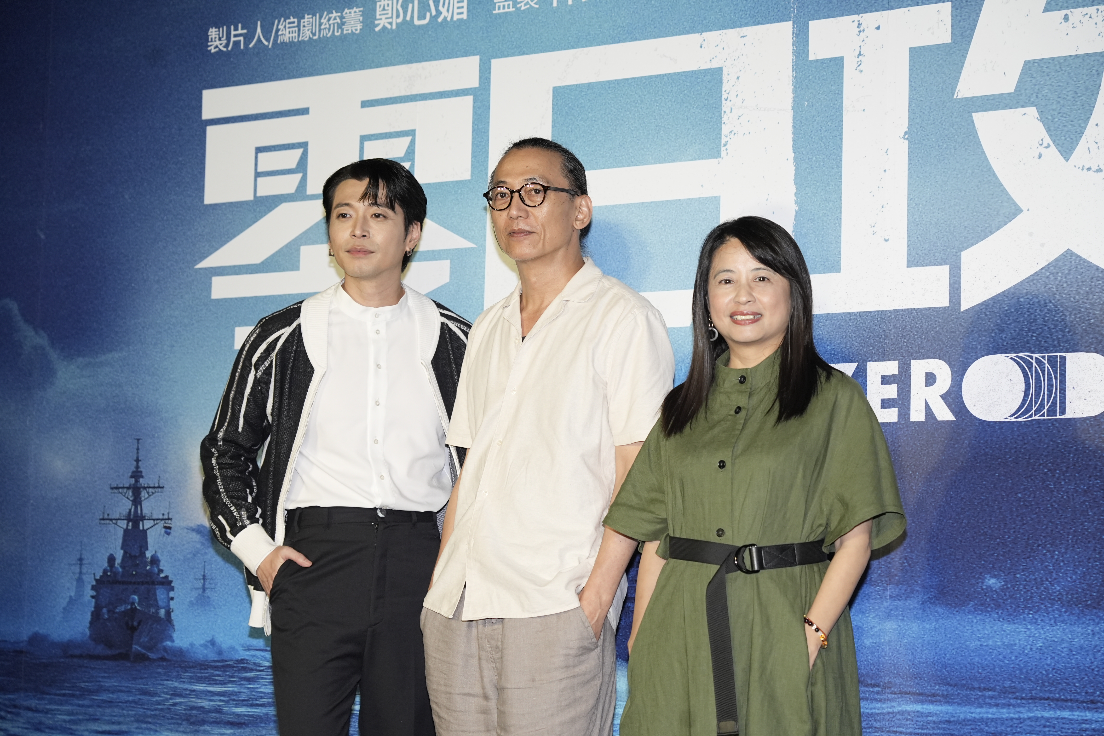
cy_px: 368
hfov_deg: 24.5
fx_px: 2545
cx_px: 552
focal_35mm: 83
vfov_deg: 16.5
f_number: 5
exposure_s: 1/200
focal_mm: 83
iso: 1250
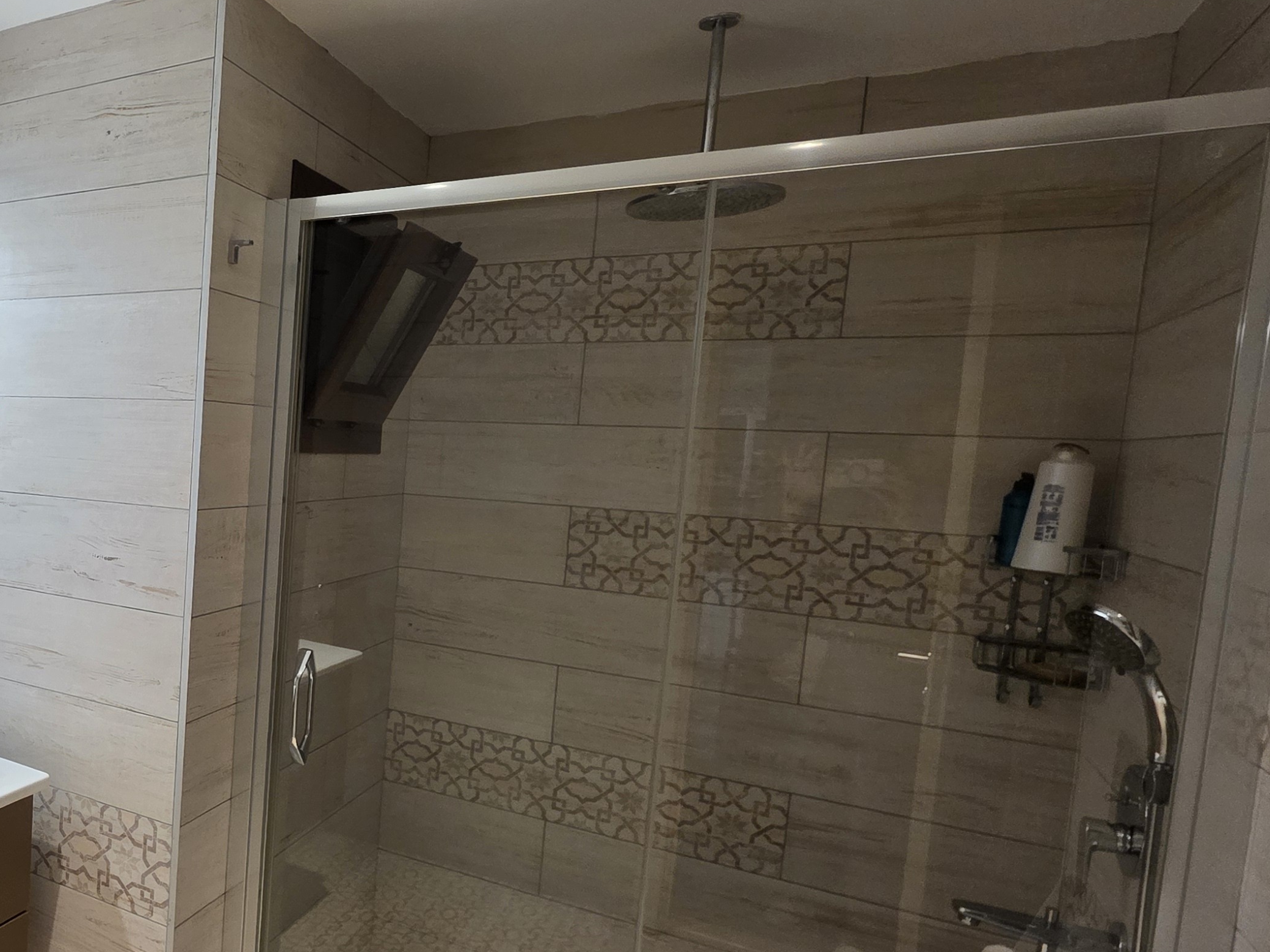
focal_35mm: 25
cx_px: 94
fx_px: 917
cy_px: 526
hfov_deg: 57.9
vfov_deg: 54.8
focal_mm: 2.2
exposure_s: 1/100
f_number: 1.9
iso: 200
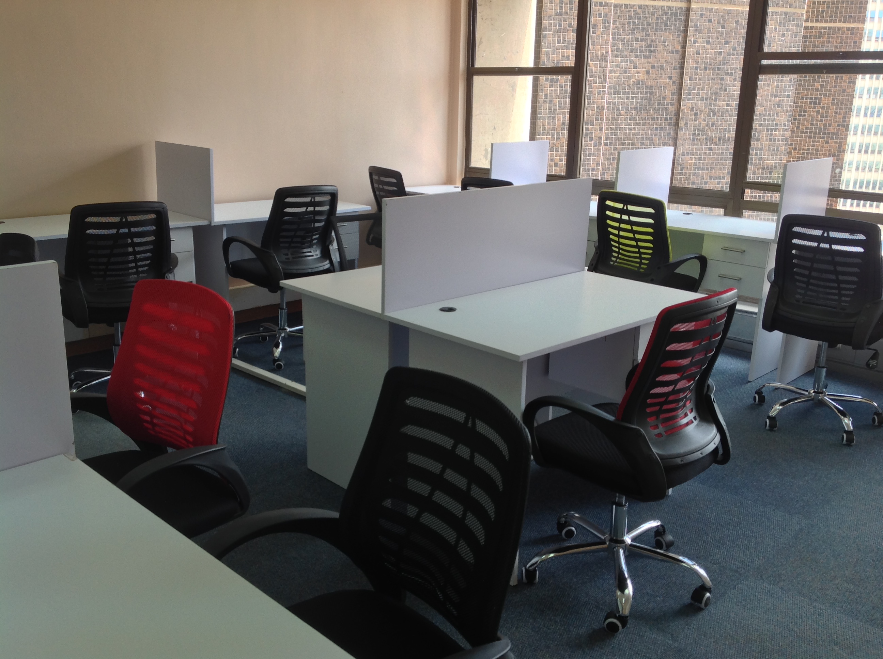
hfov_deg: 52.7
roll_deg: -1.7
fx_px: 891
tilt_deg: -12.1
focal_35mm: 35
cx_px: 442
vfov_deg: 40.6
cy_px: 330
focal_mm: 4.28
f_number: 2.4
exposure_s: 1/60
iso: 50
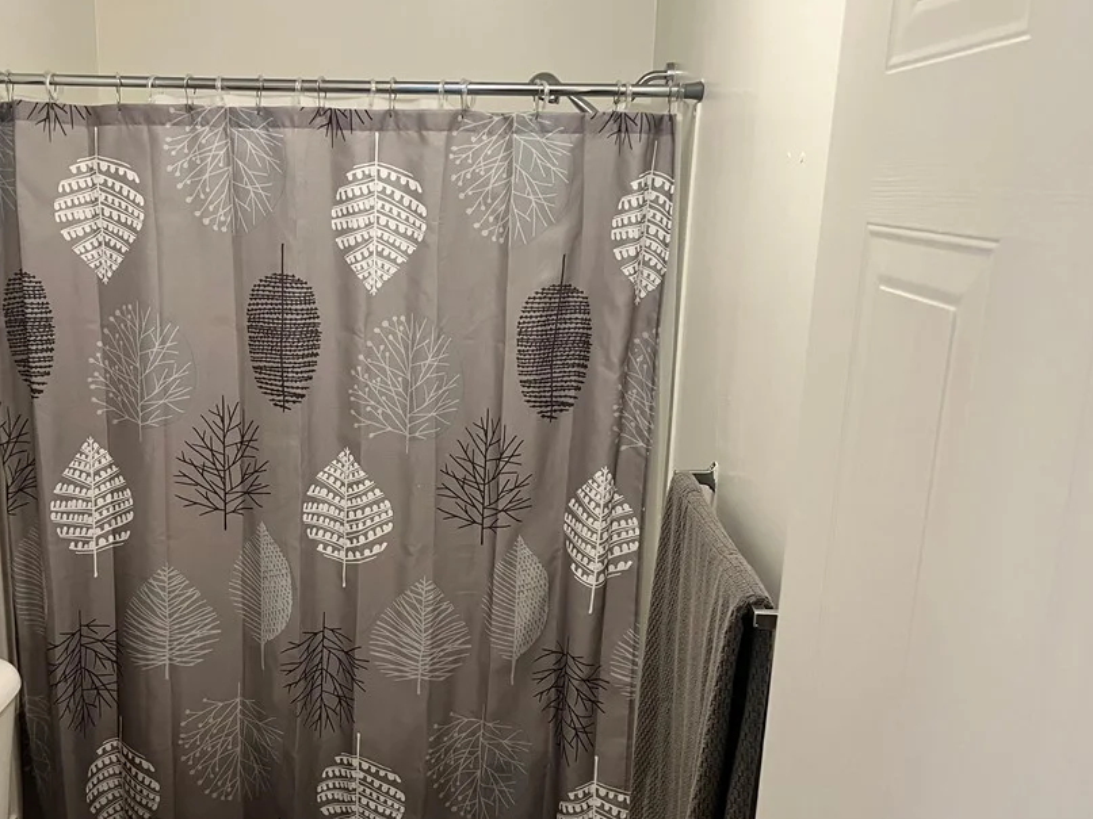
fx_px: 1042
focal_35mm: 33
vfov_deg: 42.9
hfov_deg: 54.7
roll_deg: -1.0
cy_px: 428
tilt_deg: -13.5
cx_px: 406
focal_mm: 5.7
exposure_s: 1/60
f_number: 1.5
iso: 320
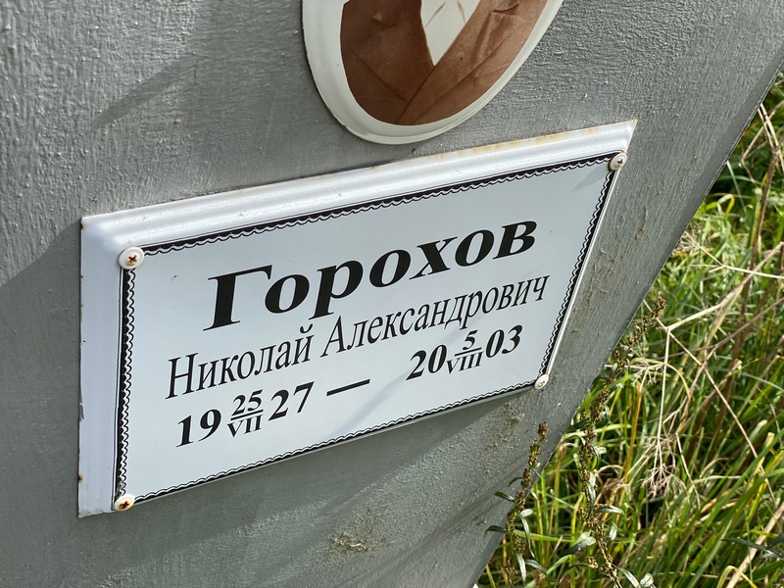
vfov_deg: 28.0
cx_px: 392
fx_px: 1178
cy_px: 294
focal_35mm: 52
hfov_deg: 36.8
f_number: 2
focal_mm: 6
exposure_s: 1/607
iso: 20
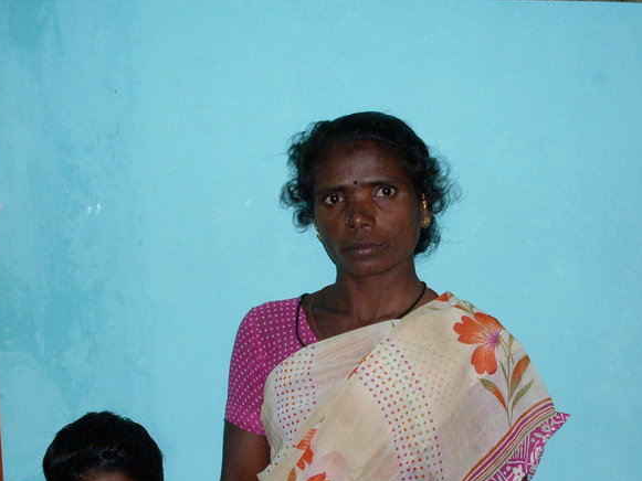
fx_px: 1243
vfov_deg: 21.5
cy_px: 423
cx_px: 442
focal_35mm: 67
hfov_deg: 28.7
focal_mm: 6.3
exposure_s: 1/45
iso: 100
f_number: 2.8
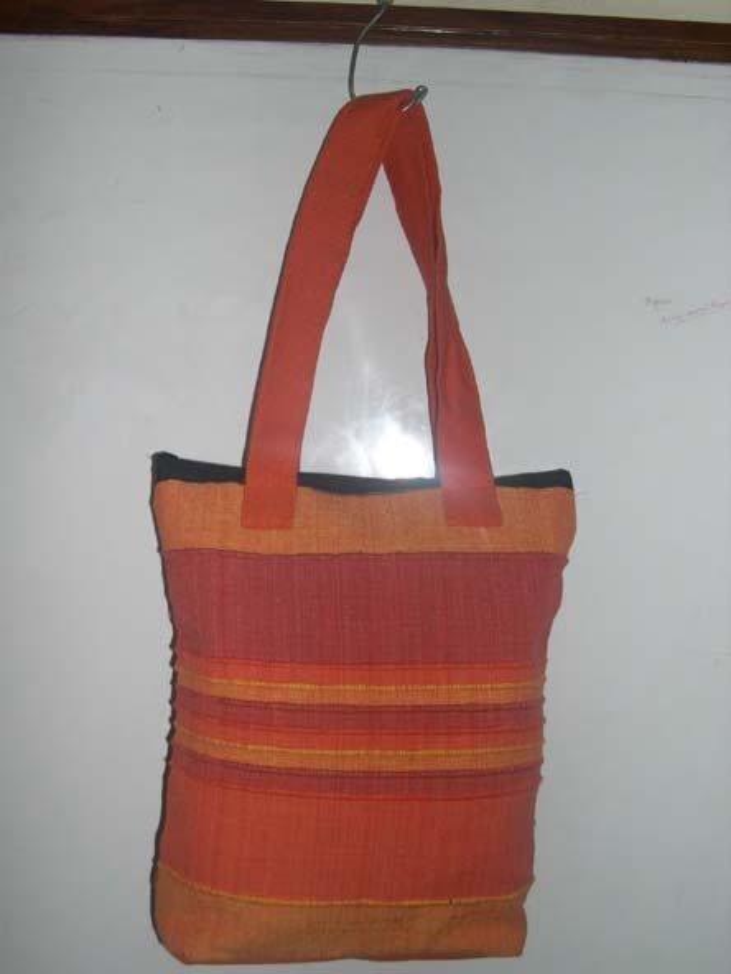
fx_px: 1070
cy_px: 487
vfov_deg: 49.0
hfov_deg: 37.7
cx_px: 366
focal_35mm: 38
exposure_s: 1/60
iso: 100
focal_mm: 8
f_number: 7.6
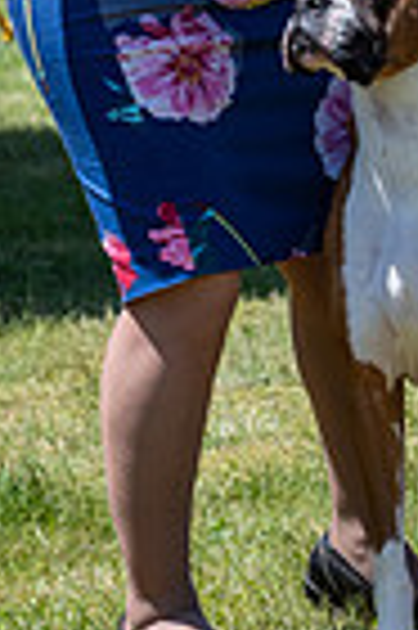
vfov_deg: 5.1
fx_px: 6966
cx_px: 373
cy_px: -198
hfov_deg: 3.4
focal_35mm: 399
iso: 400
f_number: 9
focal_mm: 124
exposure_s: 1/640
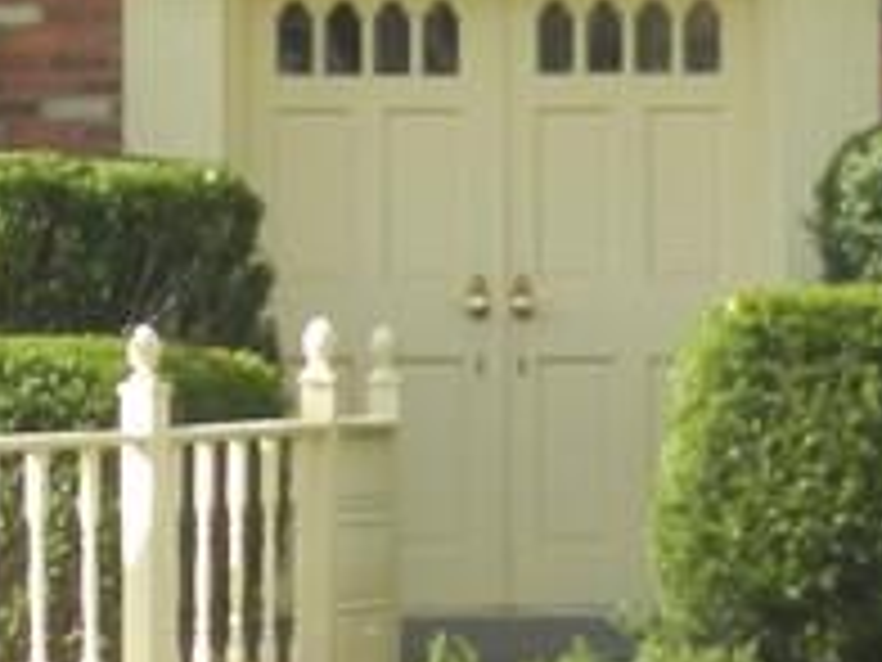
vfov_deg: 3.7
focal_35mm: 398
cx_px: 14
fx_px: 10141
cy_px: -14
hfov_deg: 5.0
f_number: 4.8
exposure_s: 1/200
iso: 160
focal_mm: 13.5
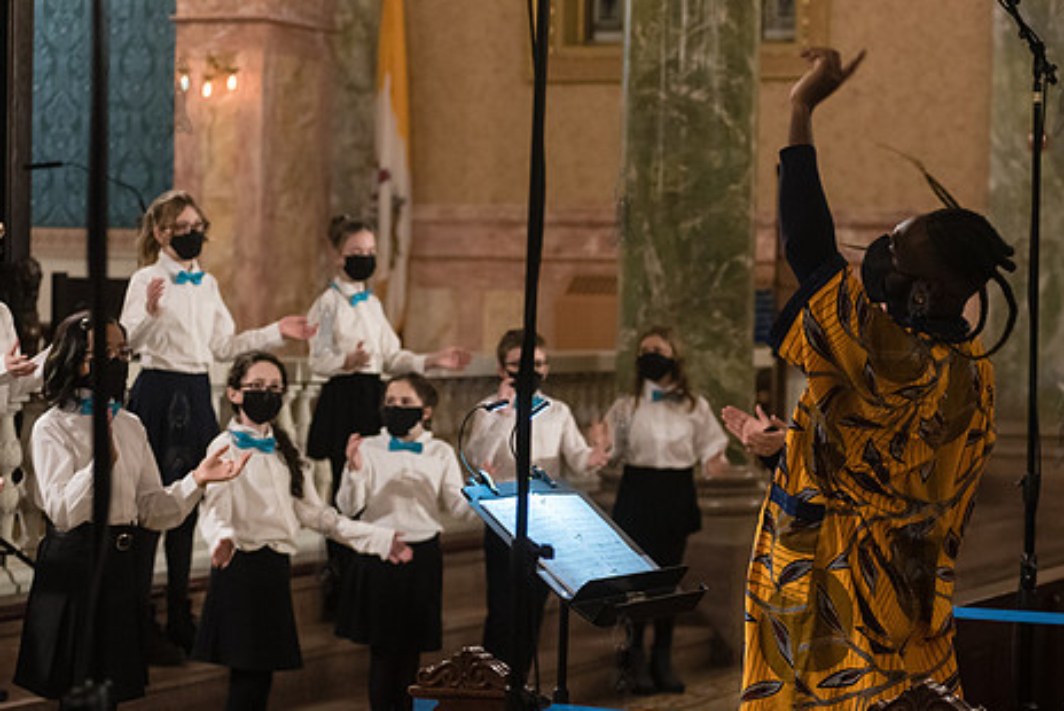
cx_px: 621
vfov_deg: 13.7
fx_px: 2957
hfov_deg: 20.4
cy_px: 428
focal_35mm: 100
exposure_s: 1/200
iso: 4000
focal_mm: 80
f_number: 4
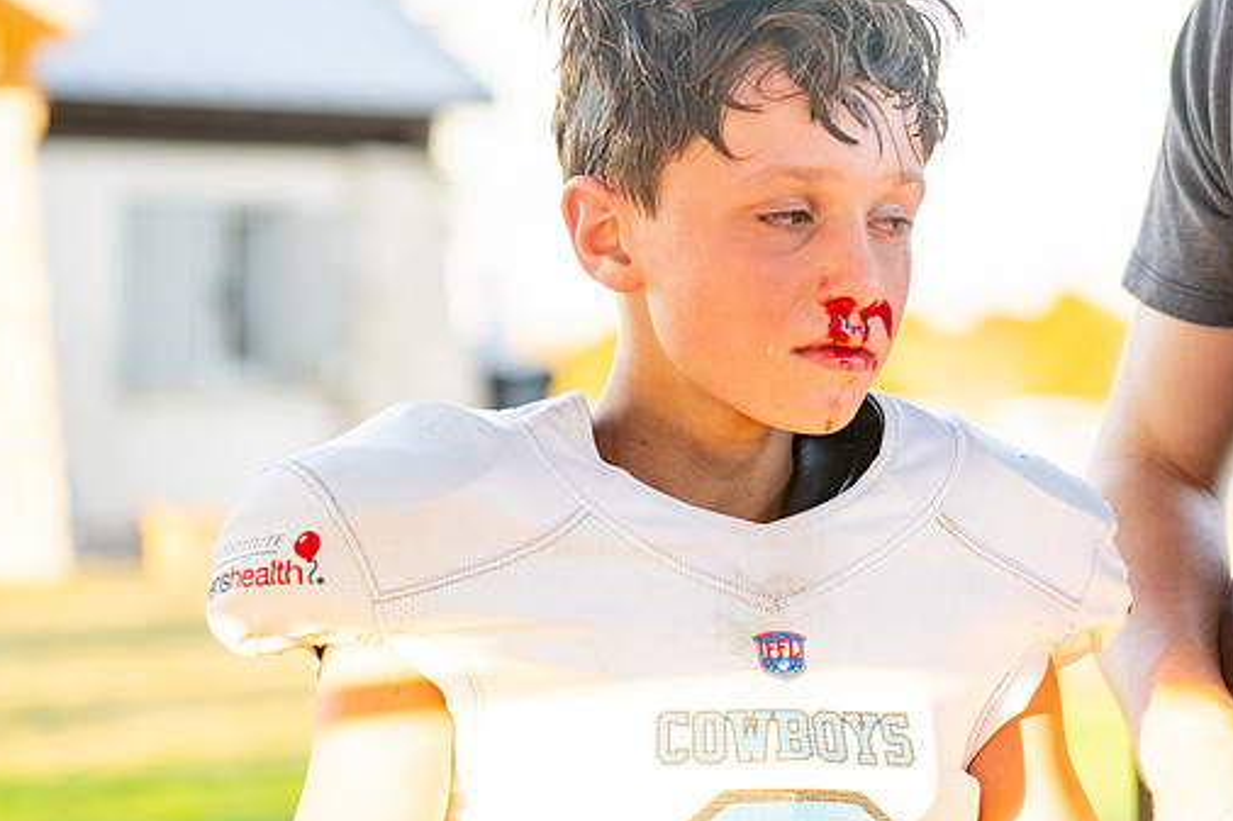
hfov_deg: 15.9
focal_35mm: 129
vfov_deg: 10.6
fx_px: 4417
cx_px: 711
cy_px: 413
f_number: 2.8
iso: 640
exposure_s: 1/500
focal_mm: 70
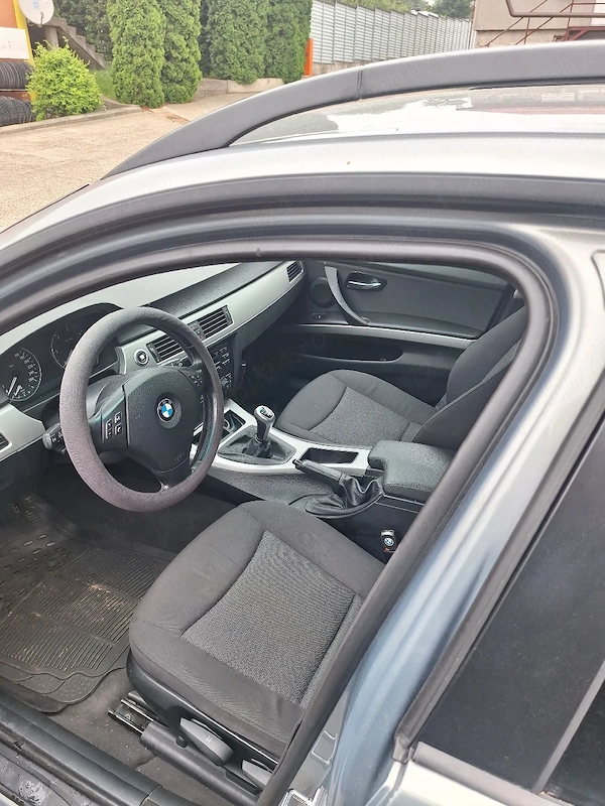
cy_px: 403
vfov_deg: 73.9
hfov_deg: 58.9
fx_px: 536
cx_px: 302
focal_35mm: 23
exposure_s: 1/141
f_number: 1.8
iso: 40
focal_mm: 5.54
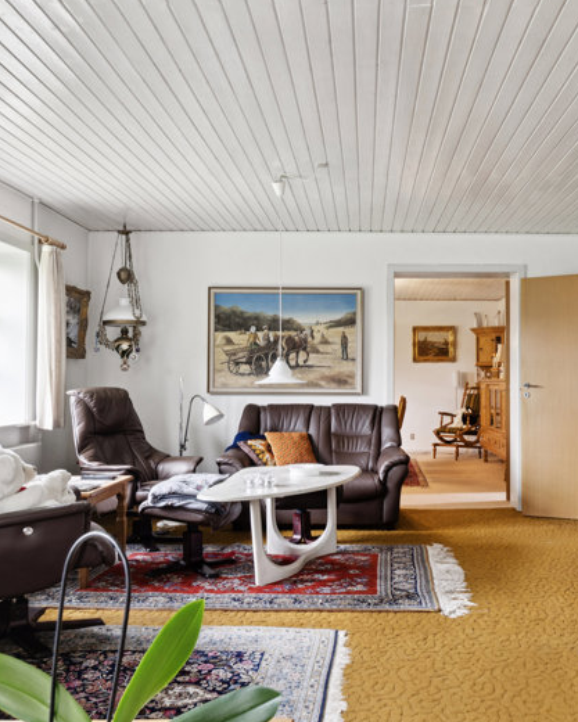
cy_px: 362
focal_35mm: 37
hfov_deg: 40.0
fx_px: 785
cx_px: 374
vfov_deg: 49.4
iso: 200
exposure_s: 1/1.25
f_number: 8
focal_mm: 17
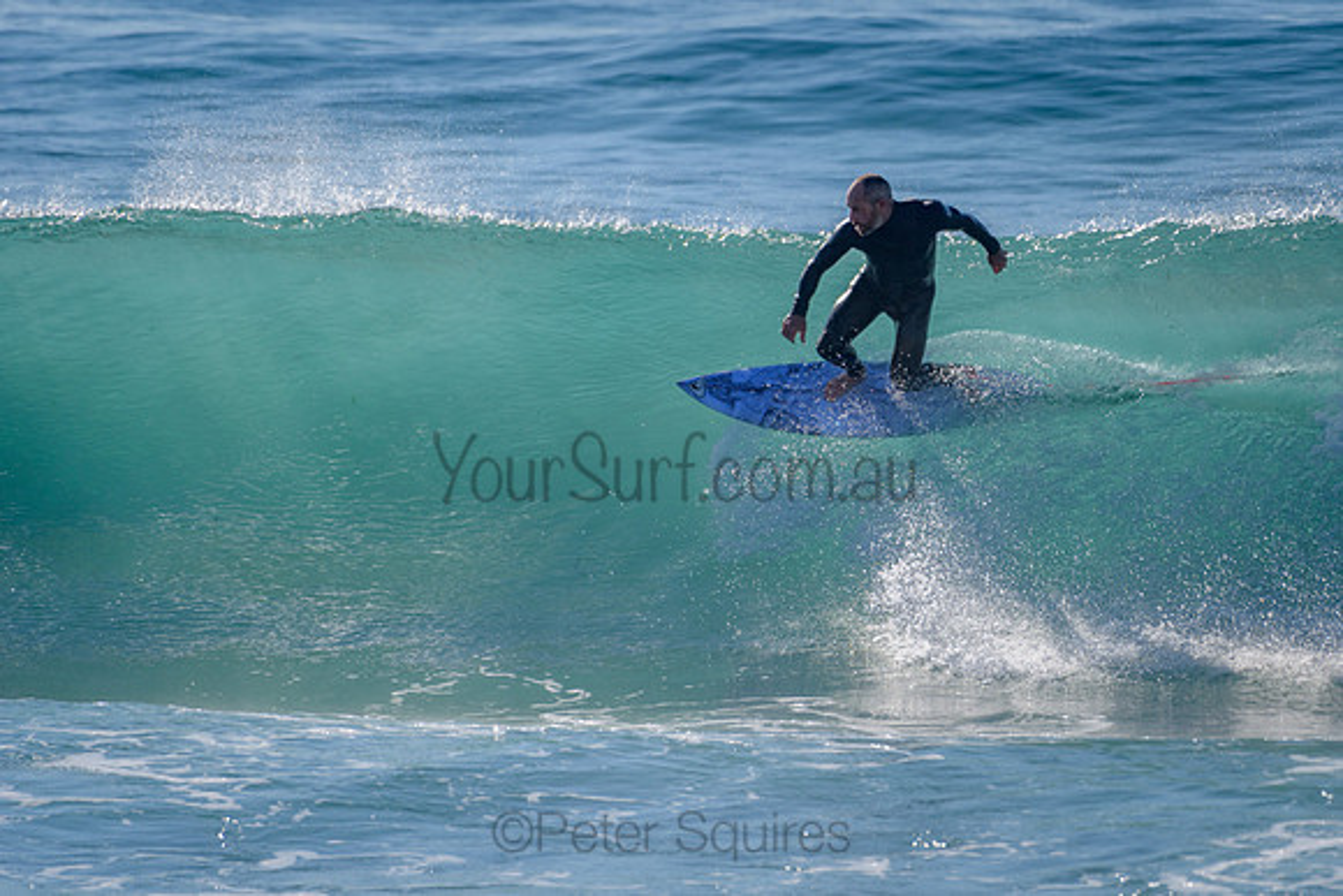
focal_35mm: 613
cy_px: 368
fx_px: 22866
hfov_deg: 3.4
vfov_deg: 2.2
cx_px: 823
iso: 125
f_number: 5.6
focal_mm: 500
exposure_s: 1/2000
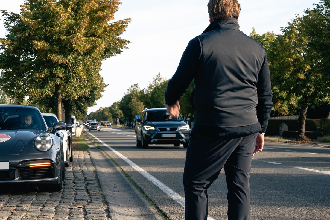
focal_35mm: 87
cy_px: 71
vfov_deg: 15.7
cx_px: -57
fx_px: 798
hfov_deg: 21.8
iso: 50
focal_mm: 35
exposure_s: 1/50
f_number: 5.6
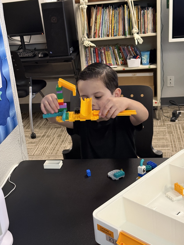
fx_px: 340
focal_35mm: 48
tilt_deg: -20.3
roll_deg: +5.8
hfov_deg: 30.3
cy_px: 122
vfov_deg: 39.7
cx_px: 92
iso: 320
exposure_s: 1/40
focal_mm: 6.76
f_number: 1.78
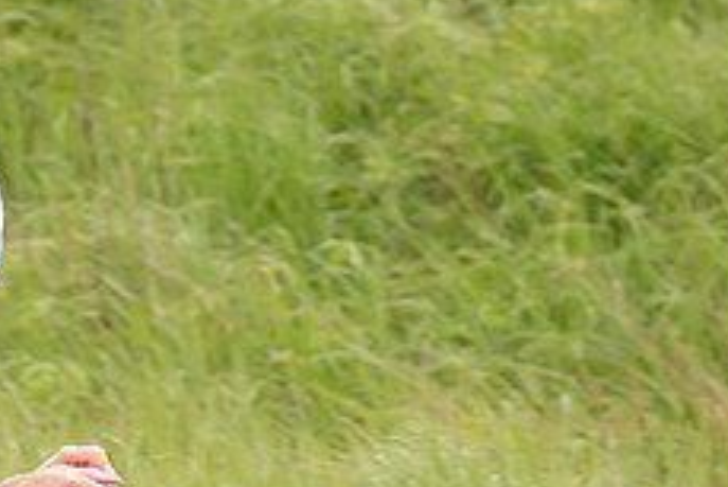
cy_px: 231
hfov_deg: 1.6
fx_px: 26628
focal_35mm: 1316
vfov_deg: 1.0
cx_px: 10
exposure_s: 1/1000
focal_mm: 200
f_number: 4
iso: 320
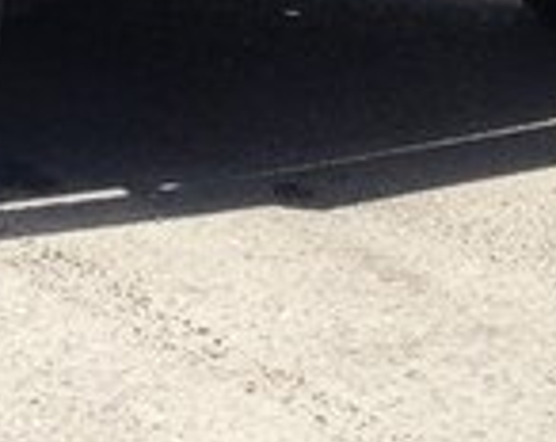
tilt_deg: -4.4
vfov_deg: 10.1
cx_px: 99
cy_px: -250
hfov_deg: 13.2
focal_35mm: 146
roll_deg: -1.7
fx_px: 2396
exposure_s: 1/874
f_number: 2.4
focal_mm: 4.12
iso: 50
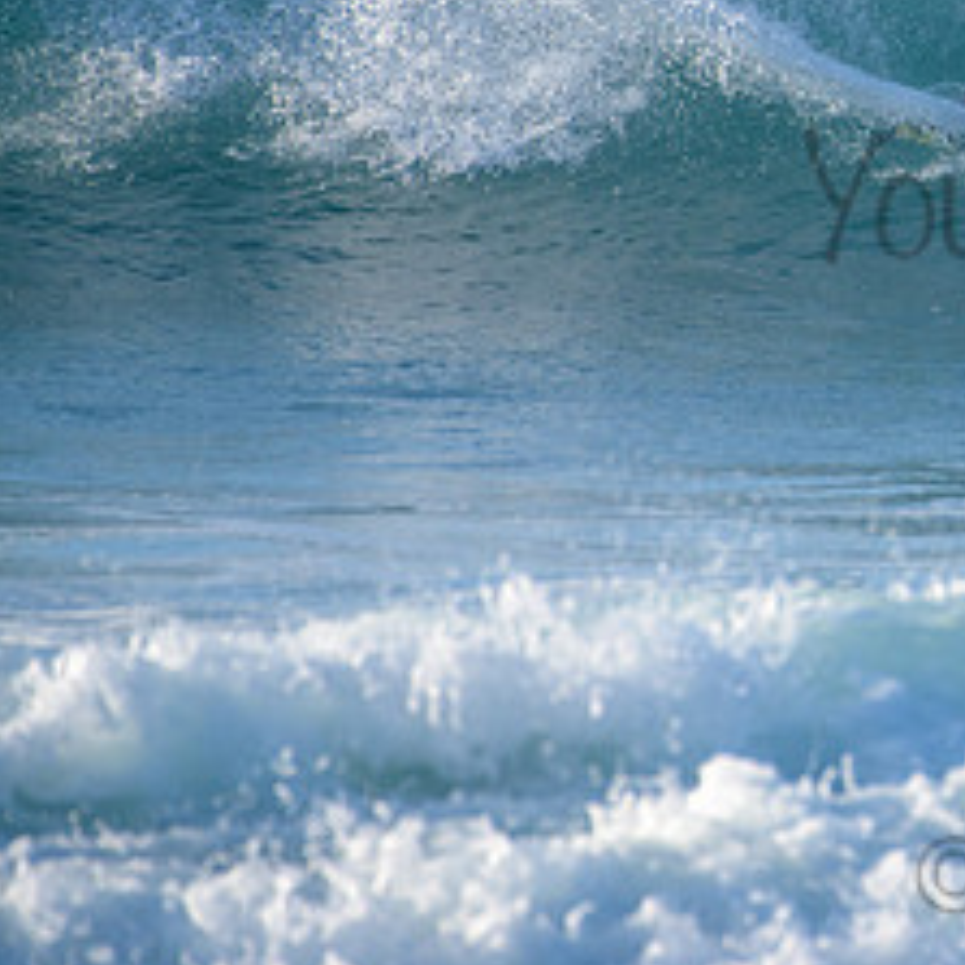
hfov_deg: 1.5
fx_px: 37690
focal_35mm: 1195
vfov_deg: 1.5
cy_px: 118
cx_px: 1254
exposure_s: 1/2000
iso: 500
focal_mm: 500
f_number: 5.6
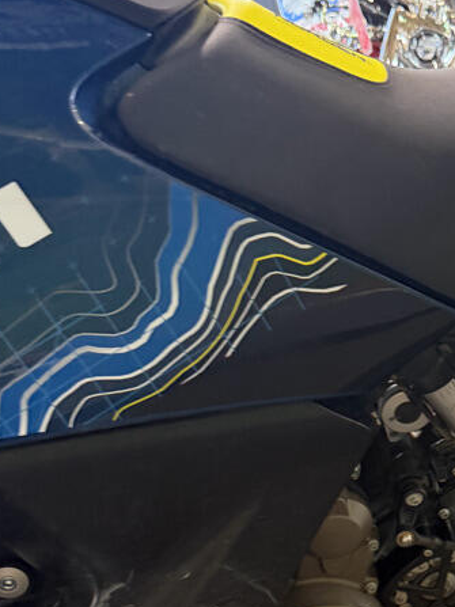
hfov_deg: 25.0
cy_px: 440
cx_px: 479
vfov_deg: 34.4
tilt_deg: -22.7
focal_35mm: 55
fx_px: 964
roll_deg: +14.5
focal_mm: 6.76
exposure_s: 1/60
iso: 320
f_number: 1.78
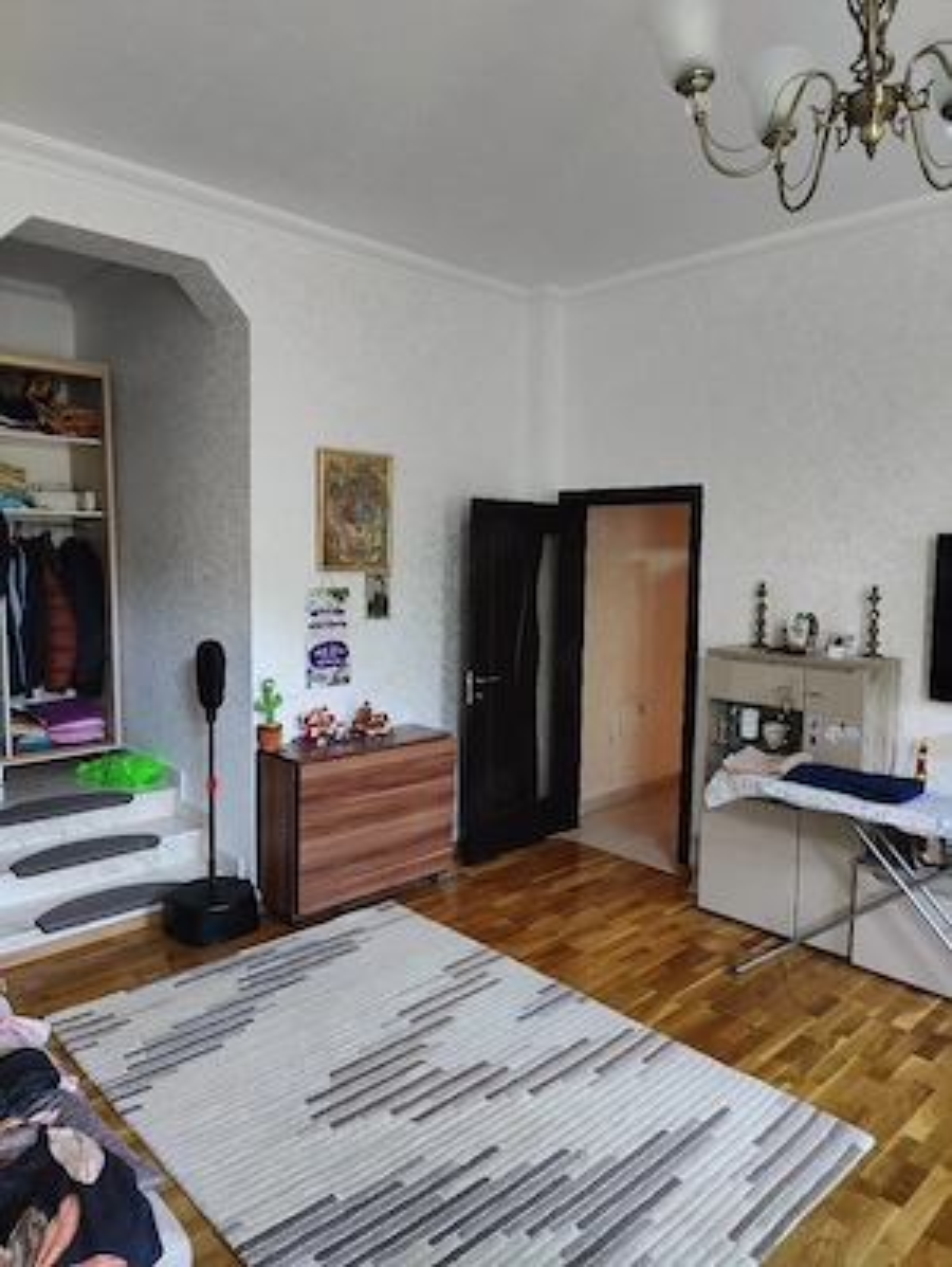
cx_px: 476
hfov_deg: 59.0
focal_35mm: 23
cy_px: 634
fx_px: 842
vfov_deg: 73.9
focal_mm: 6.06
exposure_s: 1/20
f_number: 1.8
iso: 500
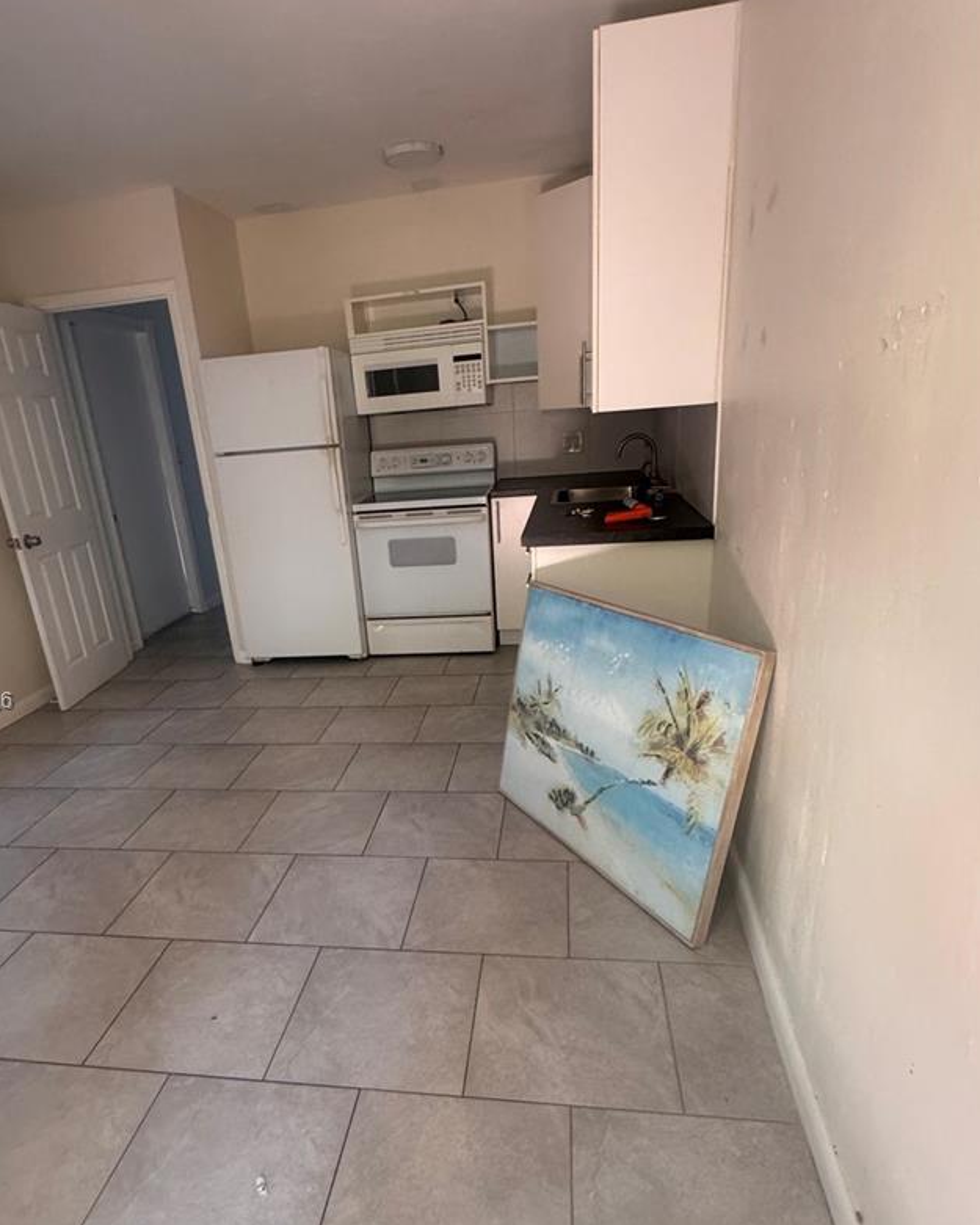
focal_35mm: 21
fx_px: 761
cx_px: 428
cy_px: 703
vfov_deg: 77.1
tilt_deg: -21.4
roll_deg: +5.9
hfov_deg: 65.3
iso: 320
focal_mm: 2.22
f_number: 2.2
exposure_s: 1/99
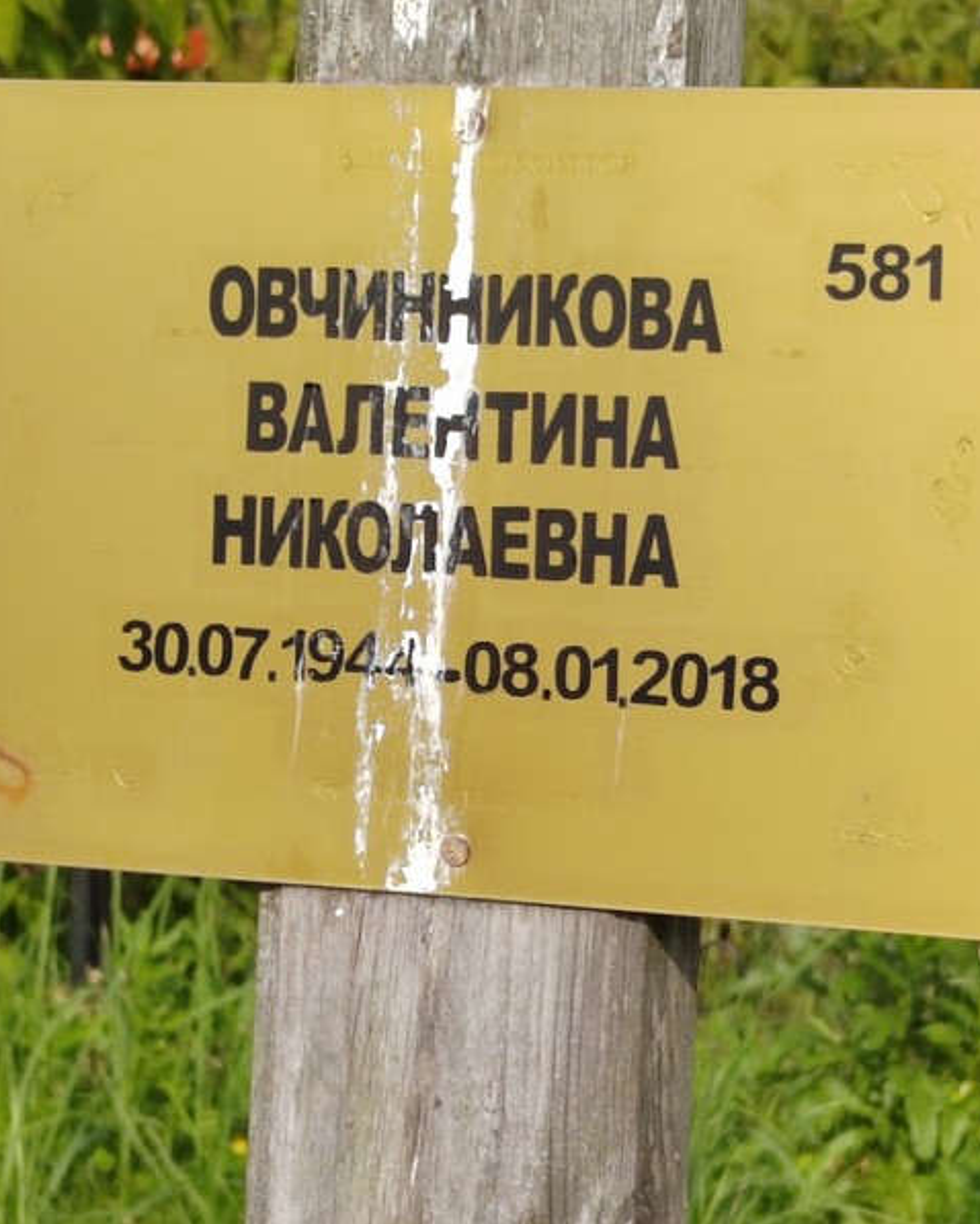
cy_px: 613
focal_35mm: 132
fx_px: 4783
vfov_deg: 14.6
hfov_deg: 11.7
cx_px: 549
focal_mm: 5.52
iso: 100
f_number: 1.9
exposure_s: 1/880
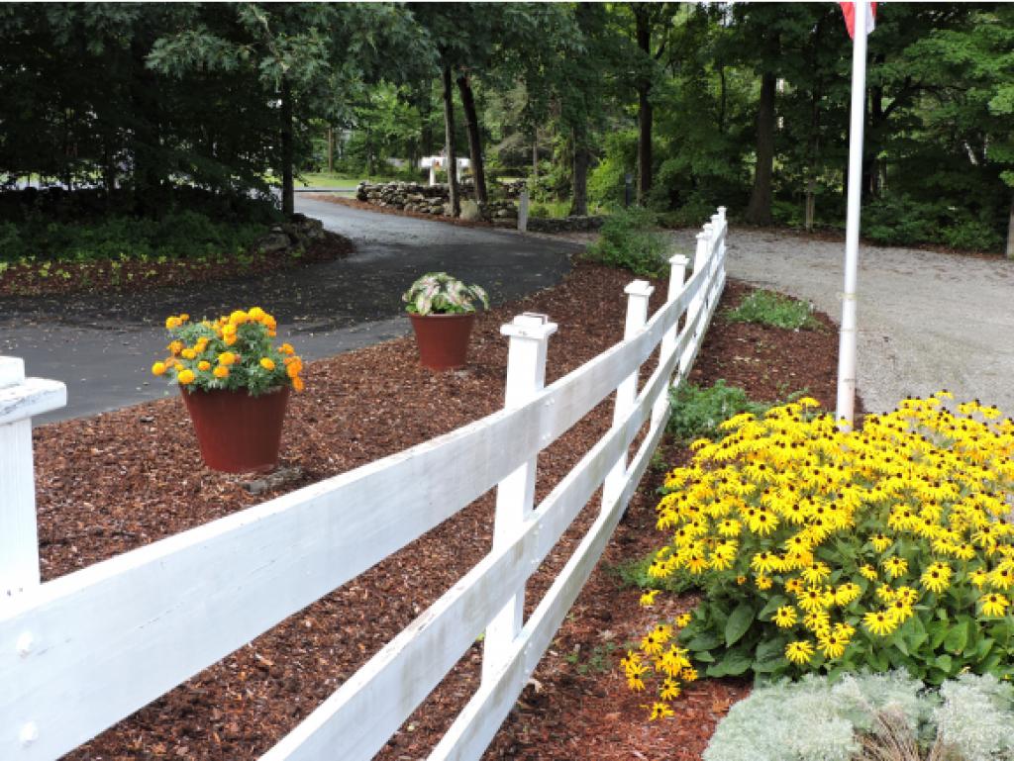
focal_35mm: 35
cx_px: 507
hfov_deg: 52.6
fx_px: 1026
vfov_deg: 40.7
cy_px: 380
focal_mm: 6.2
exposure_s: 1/200
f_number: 3.3
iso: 100
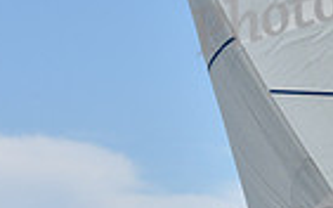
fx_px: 2976
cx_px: 649
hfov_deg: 6.2
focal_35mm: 328
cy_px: 301
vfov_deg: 4.0
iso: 250
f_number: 8
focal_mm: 78
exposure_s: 1/1000
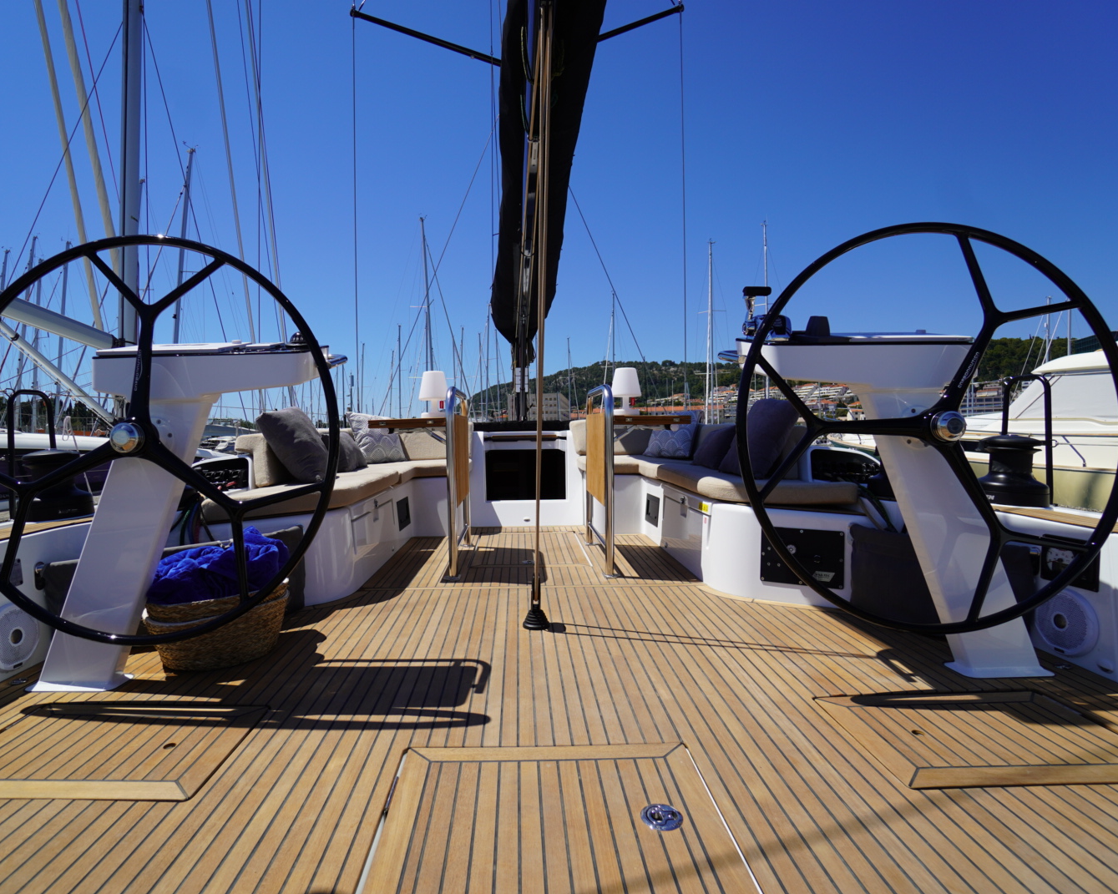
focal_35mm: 17
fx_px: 562
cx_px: 526
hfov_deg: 89.5
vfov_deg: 77.0
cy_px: 444
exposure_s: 1/1250
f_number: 5
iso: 100
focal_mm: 10
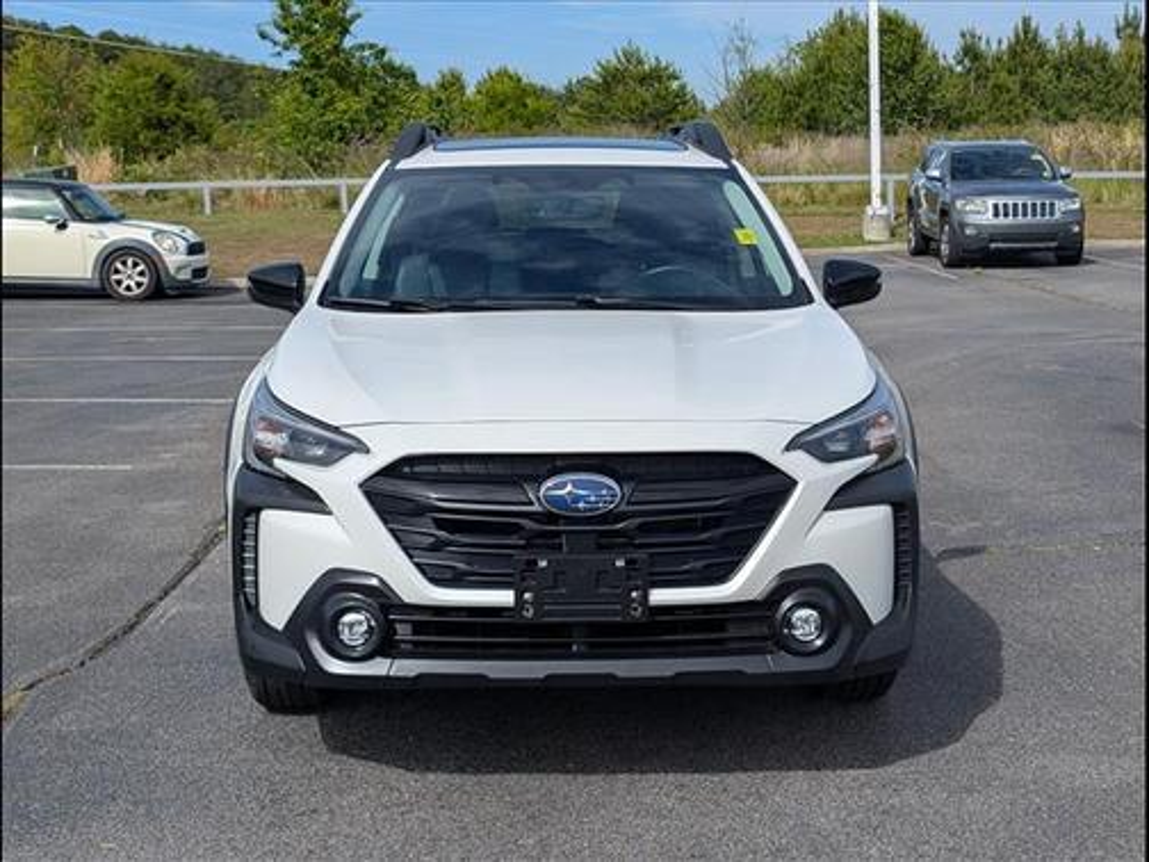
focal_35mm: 49
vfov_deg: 29.7
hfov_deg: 38.9
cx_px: 574
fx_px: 1626
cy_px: 431
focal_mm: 6.9
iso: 20
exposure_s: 1/2000
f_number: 1.68
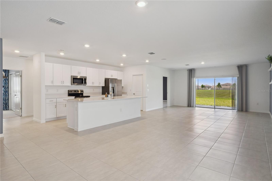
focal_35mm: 19
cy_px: 90
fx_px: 144
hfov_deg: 86.9
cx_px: 136
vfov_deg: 64.5
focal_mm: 19
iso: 400
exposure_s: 1/100
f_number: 9
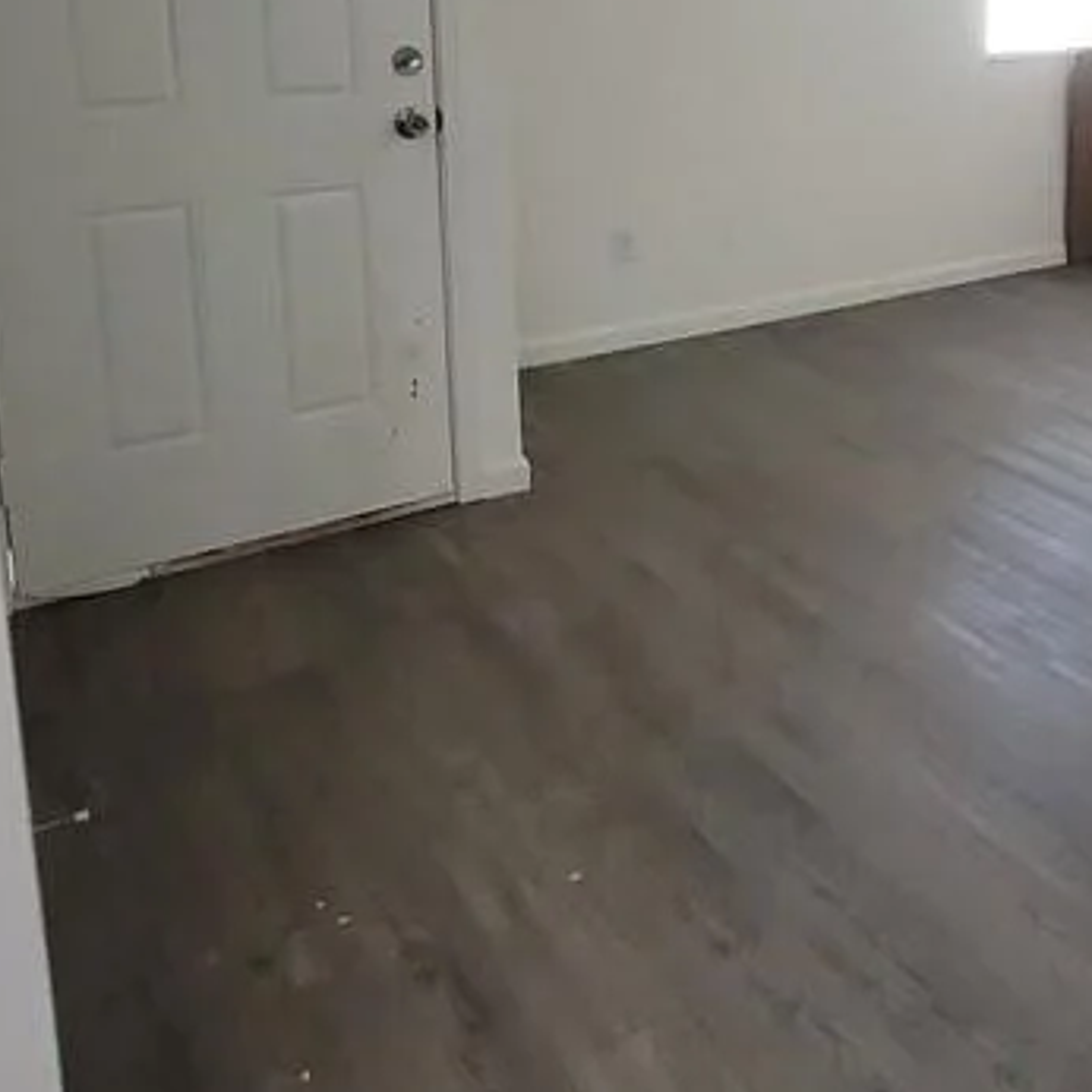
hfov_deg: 46.4
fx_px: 1213
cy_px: 177
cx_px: 840
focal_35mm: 34
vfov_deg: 45.3
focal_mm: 2.2
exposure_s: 1/60
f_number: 2.2
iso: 320
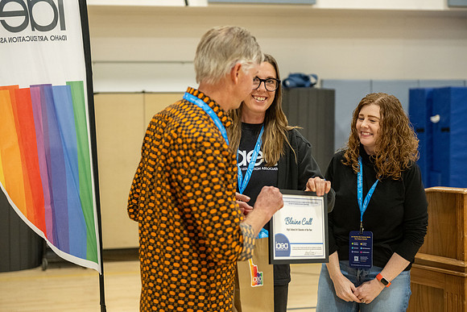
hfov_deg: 30.5
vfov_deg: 20.6
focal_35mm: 66
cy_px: 156
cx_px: 234
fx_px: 856
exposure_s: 1/250
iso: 3200
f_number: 2.8
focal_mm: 66
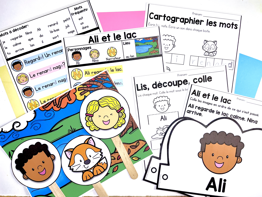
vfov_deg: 54.9
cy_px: 98
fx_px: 189
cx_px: 131
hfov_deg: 69.4
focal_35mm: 25
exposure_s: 1/120
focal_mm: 5.1
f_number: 1.6
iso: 80
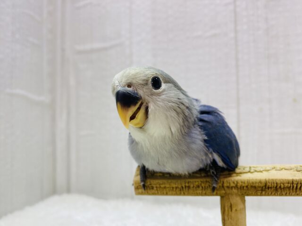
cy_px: 113
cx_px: 151
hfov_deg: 69.4
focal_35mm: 25
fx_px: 218
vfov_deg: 54.9
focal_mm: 4.25
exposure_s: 1/100
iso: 80
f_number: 1.8
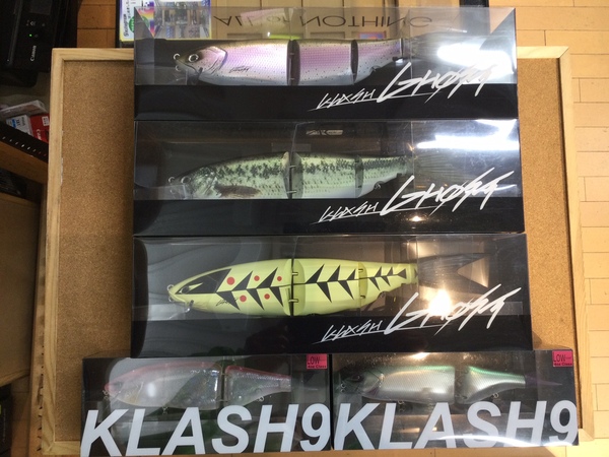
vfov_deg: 45.4
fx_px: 545
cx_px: 304
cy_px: 228
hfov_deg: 58.4
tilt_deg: -85.4
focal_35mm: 31
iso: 50
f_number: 2.4
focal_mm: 3.3
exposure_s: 1/30
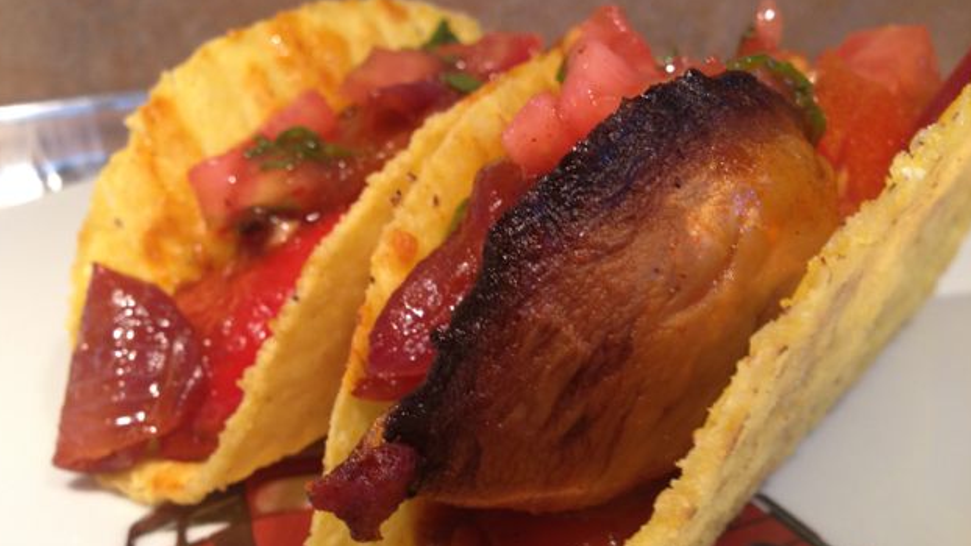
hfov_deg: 54.0
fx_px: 953
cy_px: 331
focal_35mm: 37
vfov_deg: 31.9
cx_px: 476
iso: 100
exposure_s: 1/20
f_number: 2.4
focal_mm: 4.12
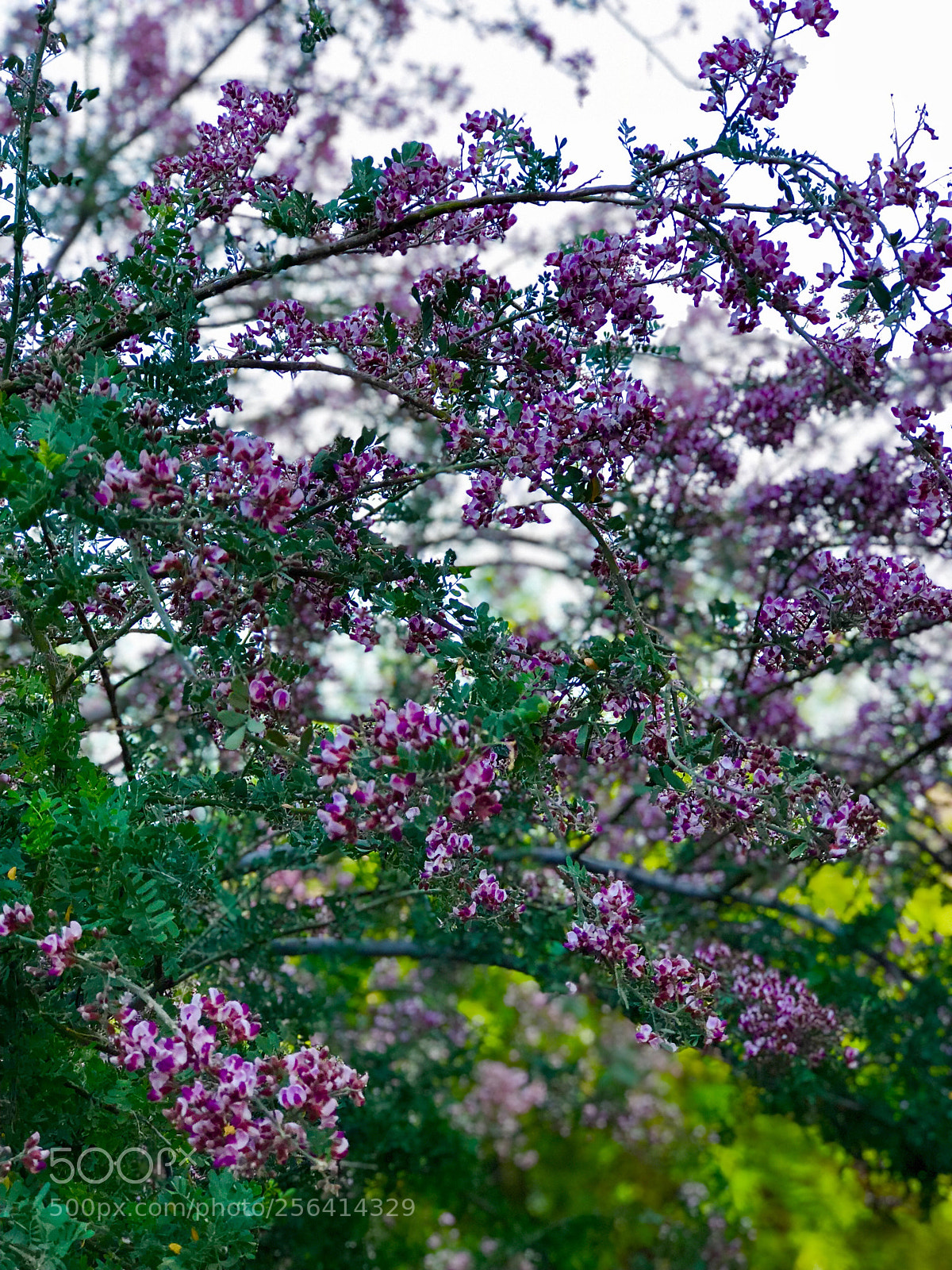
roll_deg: +2.5
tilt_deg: +22.0
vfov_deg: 33.8
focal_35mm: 57
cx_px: 476
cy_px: 635
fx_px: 2090
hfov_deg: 25.7
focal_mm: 6.6
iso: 160
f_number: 2.8
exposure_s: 1/60
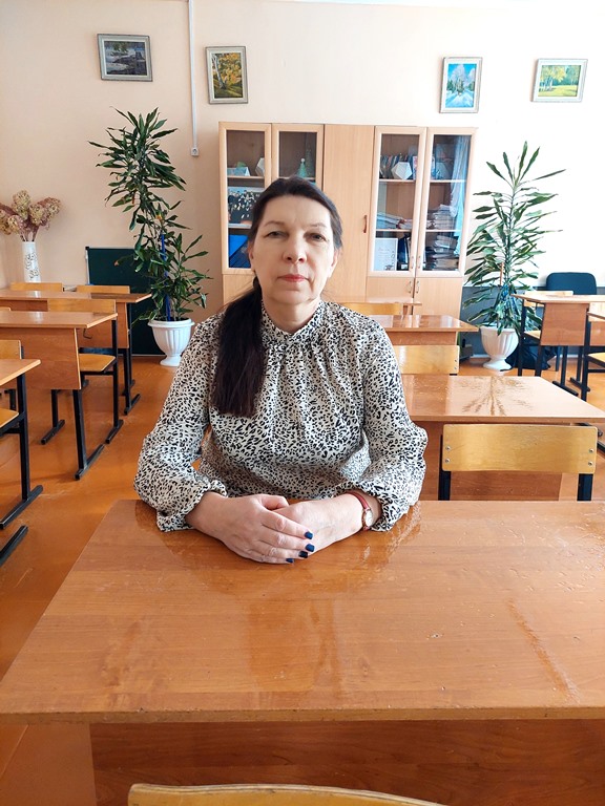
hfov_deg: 56.8
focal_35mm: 24
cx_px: 302
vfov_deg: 71.6
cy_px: 403
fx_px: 559
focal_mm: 5.23
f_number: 1.8
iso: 320
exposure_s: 1/120
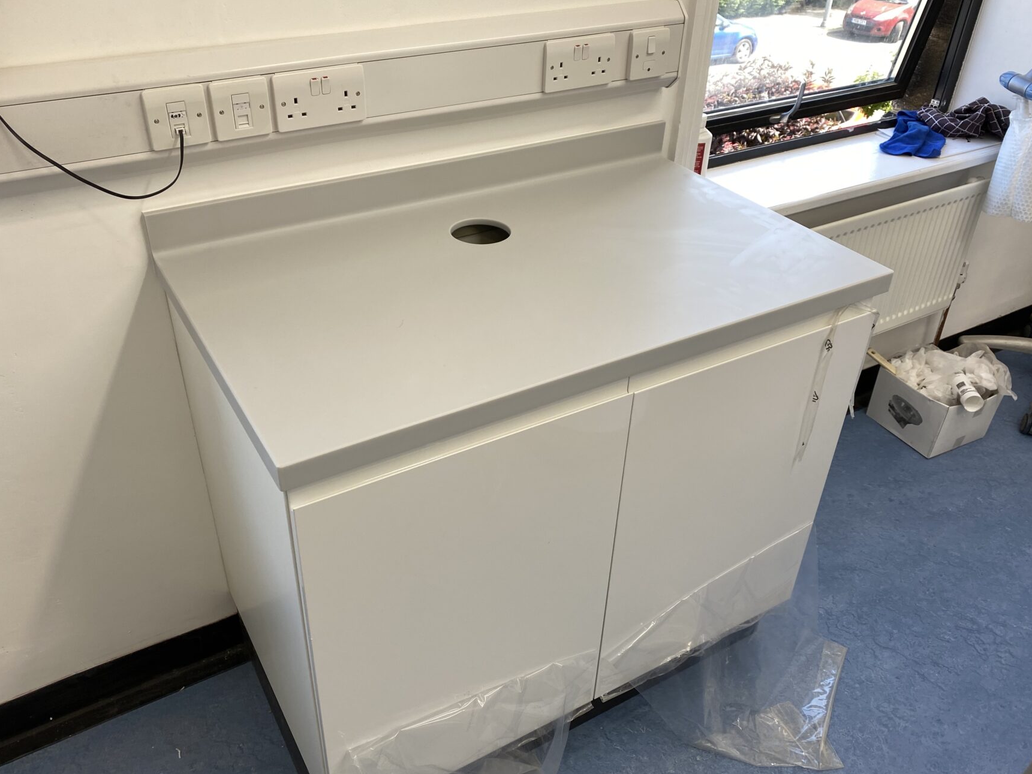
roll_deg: -3.3
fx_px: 865
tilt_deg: -33.6
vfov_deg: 48.2
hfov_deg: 61.6
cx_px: 486
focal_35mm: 29
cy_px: 373
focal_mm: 4.25
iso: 32
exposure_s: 1/100
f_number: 1.8
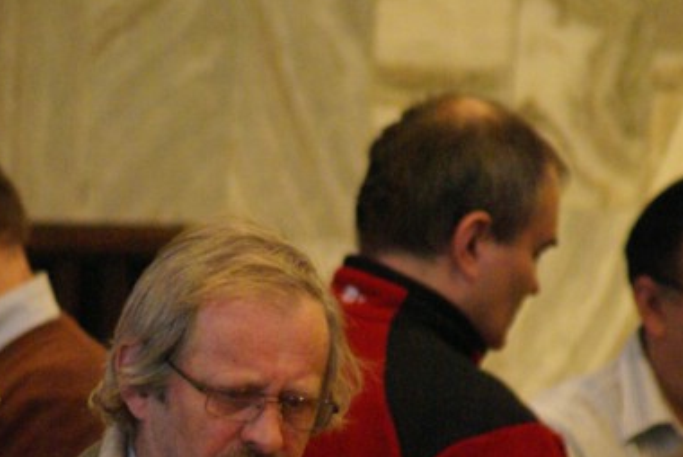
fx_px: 15758
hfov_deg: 2.5
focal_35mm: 830
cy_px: 407
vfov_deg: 1.7
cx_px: 261
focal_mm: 300
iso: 1600
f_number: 5.6
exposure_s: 1/10
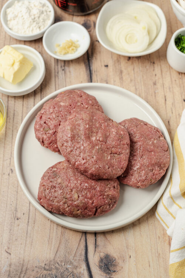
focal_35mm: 50
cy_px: 139
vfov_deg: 39.6
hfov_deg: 27.0
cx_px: 92
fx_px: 385
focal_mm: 50
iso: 320
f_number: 7.1
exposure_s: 1/20
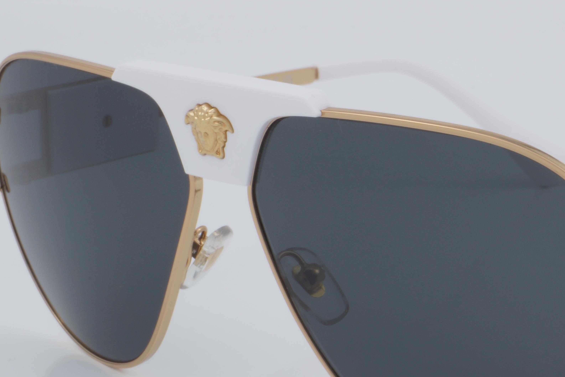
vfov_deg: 9.7
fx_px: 2229
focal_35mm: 142
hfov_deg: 14.3
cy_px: 247
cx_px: 495
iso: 100
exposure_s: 1/4
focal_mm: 50
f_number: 32
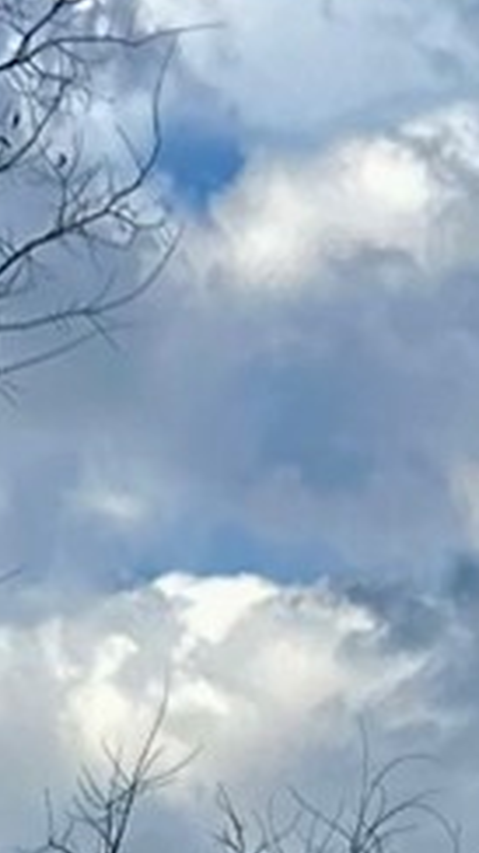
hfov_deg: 5.1
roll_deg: +0.3
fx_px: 5381
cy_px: 2353
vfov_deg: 8.0
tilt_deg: -4.6
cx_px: 245
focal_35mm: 238
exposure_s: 1/1698
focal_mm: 5.7
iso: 50
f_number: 1.5
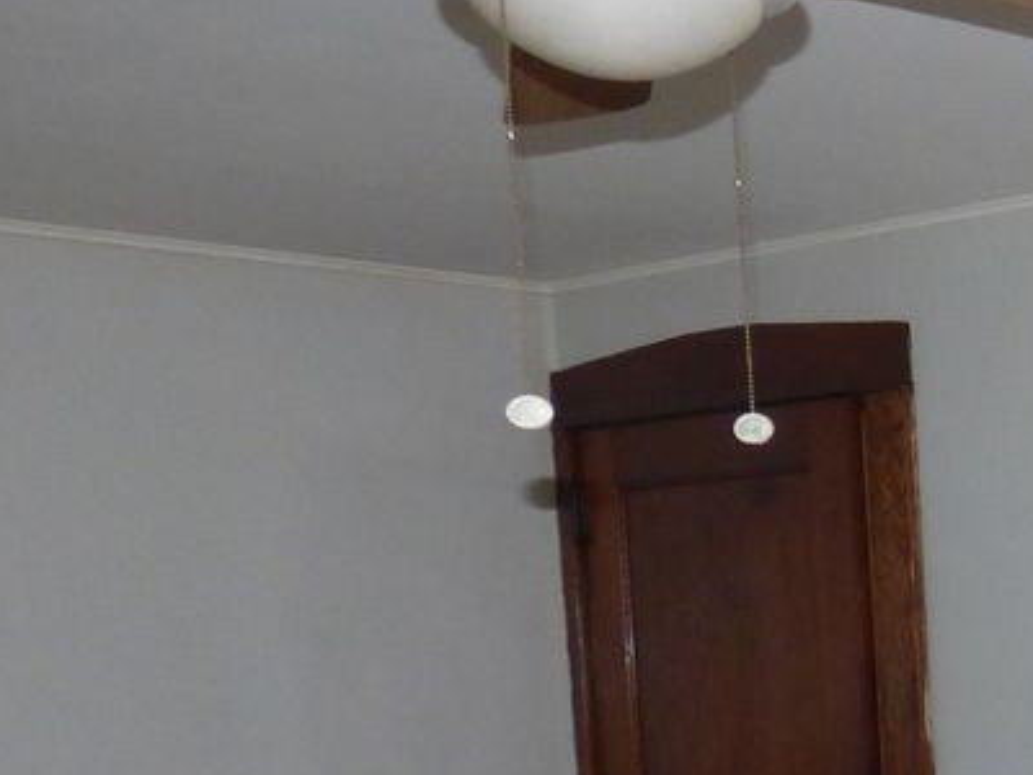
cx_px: 1513
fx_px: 2238
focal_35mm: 75
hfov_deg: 22.0
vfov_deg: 18.9
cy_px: 851
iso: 250
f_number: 2.8
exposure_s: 1/60
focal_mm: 3.58
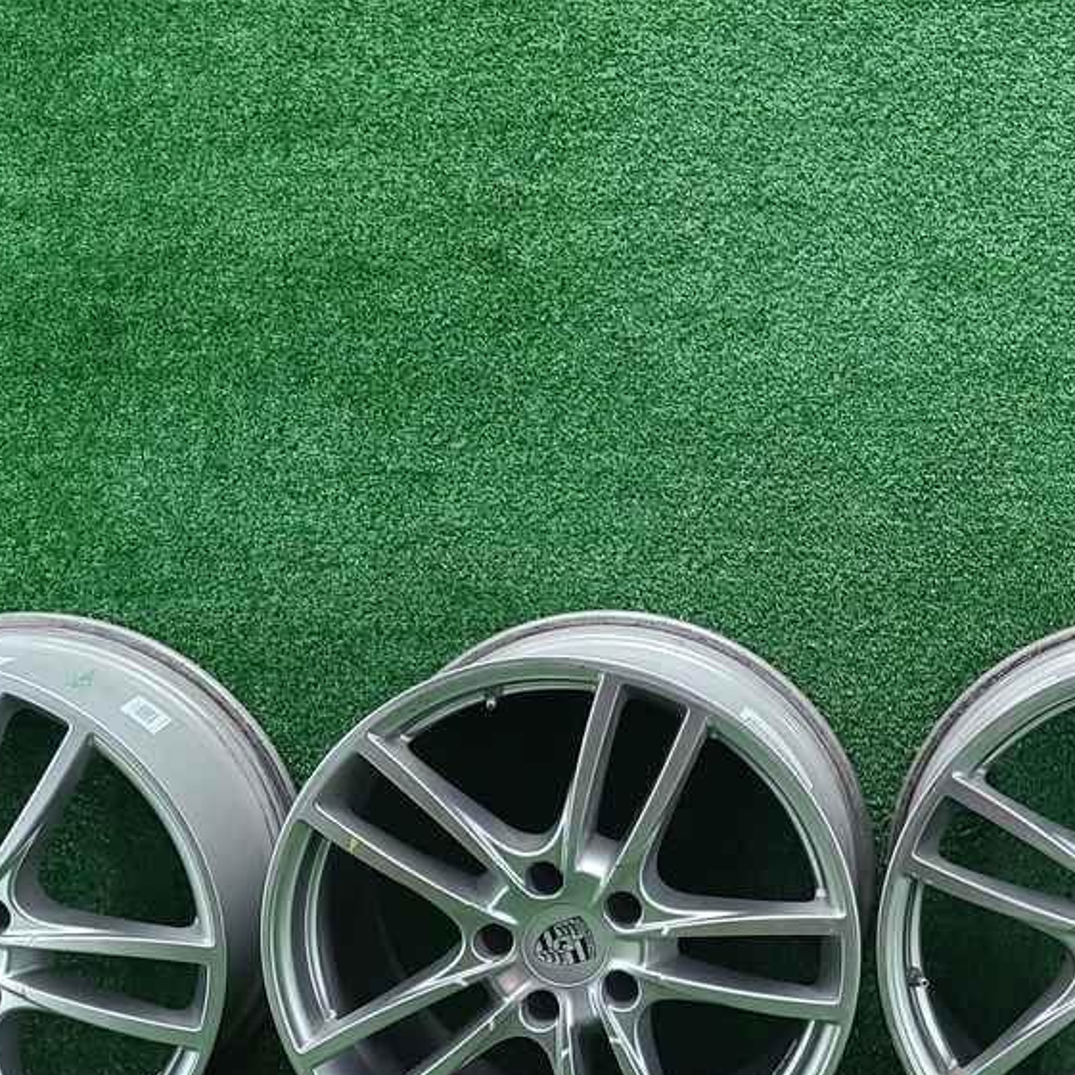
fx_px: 2073
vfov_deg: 29.0
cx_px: 891
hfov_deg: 28.3
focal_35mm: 59
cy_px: 663
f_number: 1.8
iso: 161
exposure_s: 1/50
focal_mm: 5.4
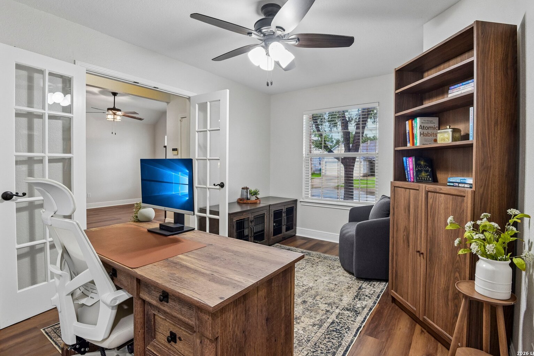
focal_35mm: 18
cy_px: 168
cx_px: 271
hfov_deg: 90.0
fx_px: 267
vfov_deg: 67.3
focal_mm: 17
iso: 1600
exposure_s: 1/15
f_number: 8
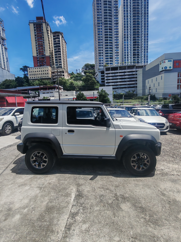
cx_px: 86
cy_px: 115
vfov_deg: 90.9
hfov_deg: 74.7
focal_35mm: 17
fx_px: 119
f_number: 2.2
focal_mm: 1.96
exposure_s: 1/1200
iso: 50
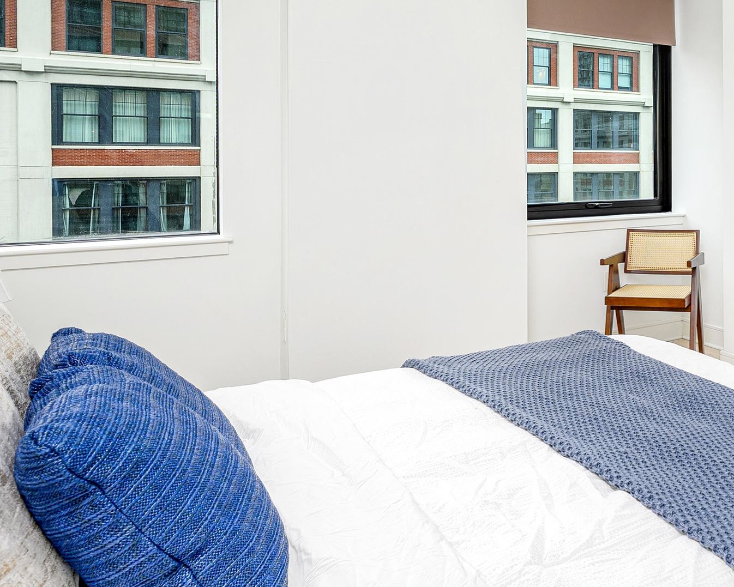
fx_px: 652
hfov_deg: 52.1
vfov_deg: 47.2
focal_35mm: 30
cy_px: 168
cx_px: 654
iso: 320
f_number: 8
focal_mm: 14
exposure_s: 1/40
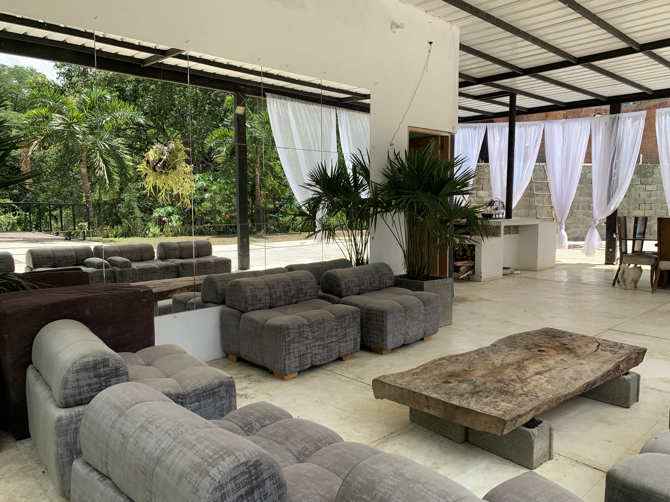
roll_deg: -0.1
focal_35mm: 26
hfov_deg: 67.3
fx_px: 503
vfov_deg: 53.1
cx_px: 335
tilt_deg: -4.6
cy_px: 251
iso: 25
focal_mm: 4.25
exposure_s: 1/919
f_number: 1.8
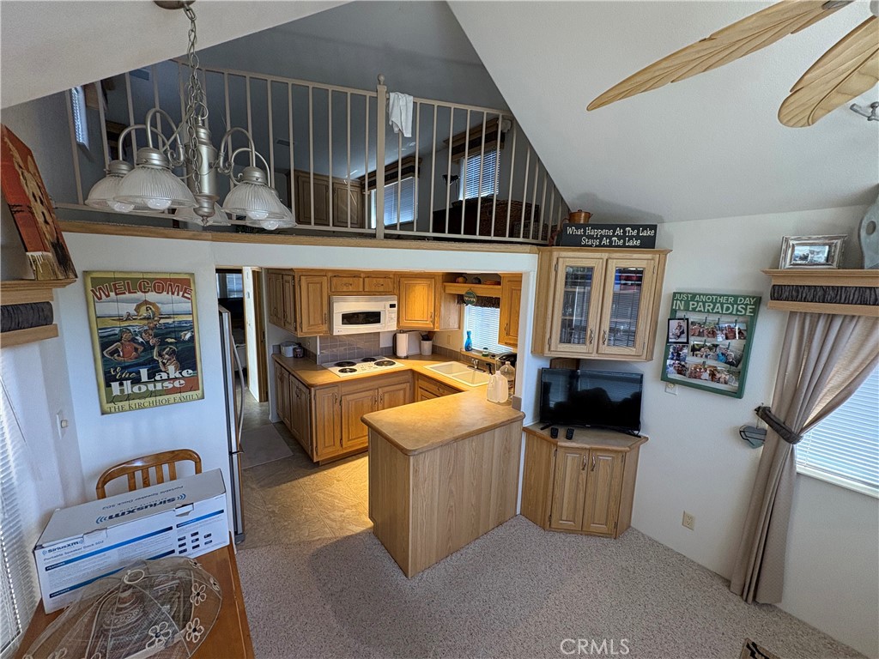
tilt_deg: -9.1
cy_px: 330
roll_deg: -0.9
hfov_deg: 102.1
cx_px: 440
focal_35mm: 14
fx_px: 356
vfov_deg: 85.7
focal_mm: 2.22
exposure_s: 1/60
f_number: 2.2
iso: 200
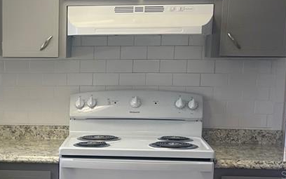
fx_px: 608
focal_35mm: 78
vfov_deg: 16.4
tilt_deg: -11.5
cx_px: 15
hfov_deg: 25.4
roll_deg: -0.5
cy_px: 175
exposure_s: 1/120
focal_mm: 5.1
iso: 100
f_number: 1.6
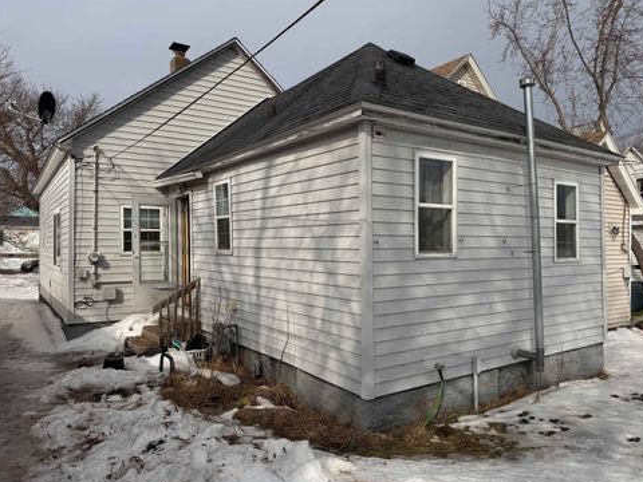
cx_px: 332
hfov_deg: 69.4
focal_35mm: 25
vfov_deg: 54.9
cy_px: 248
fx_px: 464
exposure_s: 1/9091
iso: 80
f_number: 1.78
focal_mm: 6.76
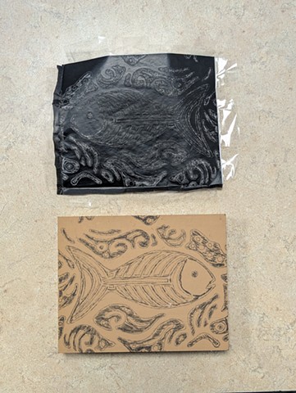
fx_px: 546
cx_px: 148
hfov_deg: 30.3
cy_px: 196
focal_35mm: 48
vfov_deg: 39.6
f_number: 1.9
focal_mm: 6.8
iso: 120
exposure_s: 1/60
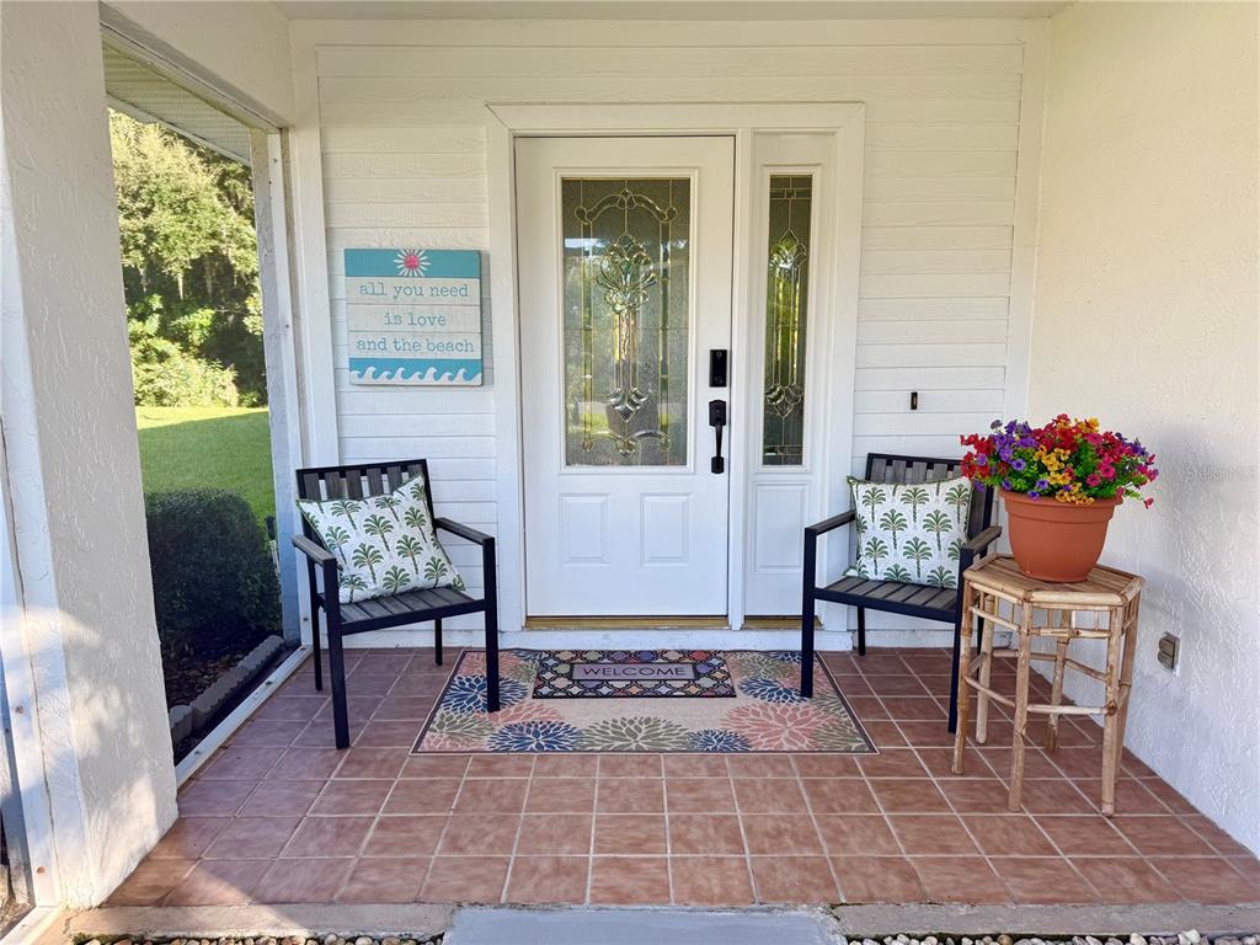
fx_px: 874
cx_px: 630
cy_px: 472
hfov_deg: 71.6
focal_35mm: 24
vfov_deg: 56.8
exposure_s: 1/295
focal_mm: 6.76
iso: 80
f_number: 1.78
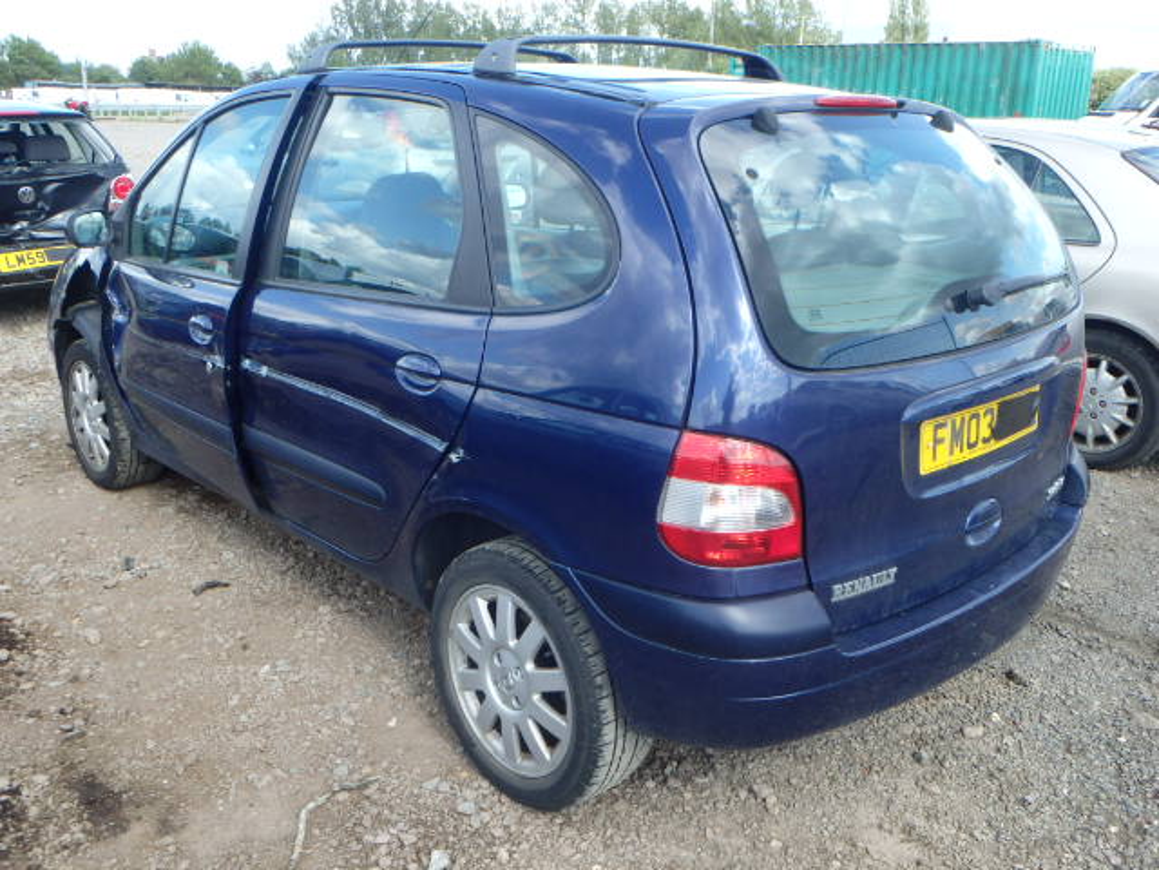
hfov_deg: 56.8
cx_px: 580
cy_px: 435
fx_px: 1071
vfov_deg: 44.2
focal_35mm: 32
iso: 125
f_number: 4.2
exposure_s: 1/160
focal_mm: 5.7
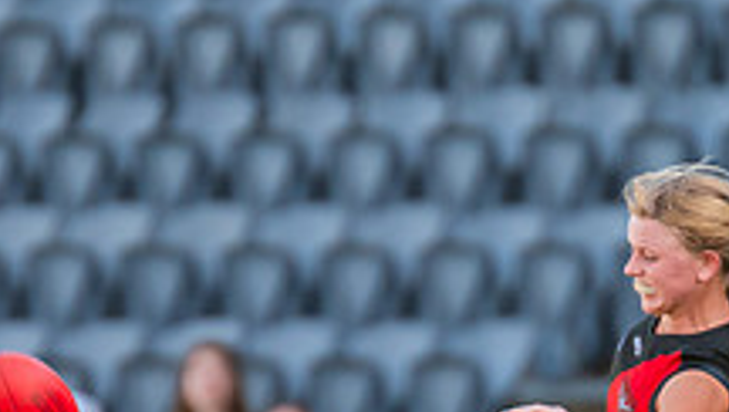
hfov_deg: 1.2
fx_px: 33455
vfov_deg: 0.7
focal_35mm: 1729
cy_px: 518
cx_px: 407
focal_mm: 420
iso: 800
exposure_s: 1/1250
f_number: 4.5
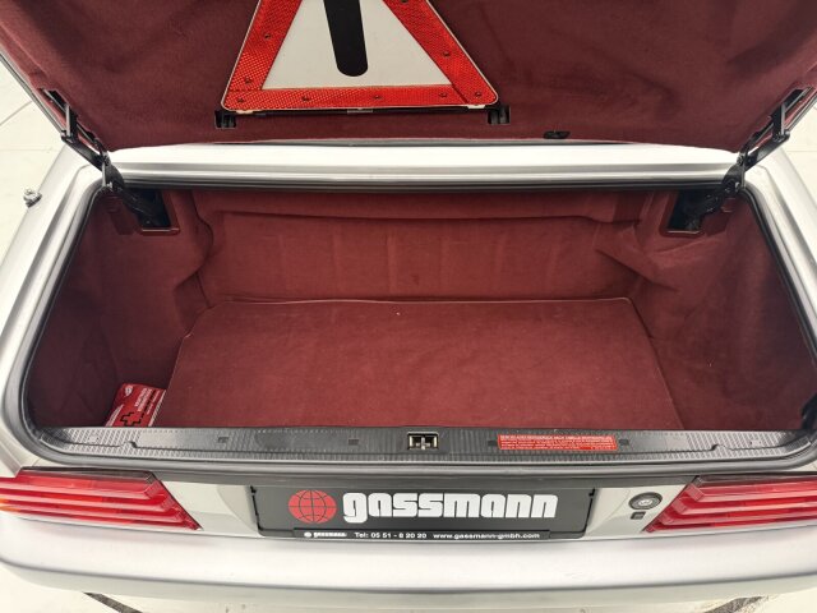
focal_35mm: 24
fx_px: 566
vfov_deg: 56.8
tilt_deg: -45.6
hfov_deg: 71.6
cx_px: 408
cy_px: 306
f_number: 1.78
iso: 400
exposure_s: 1/49
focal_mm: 6.76
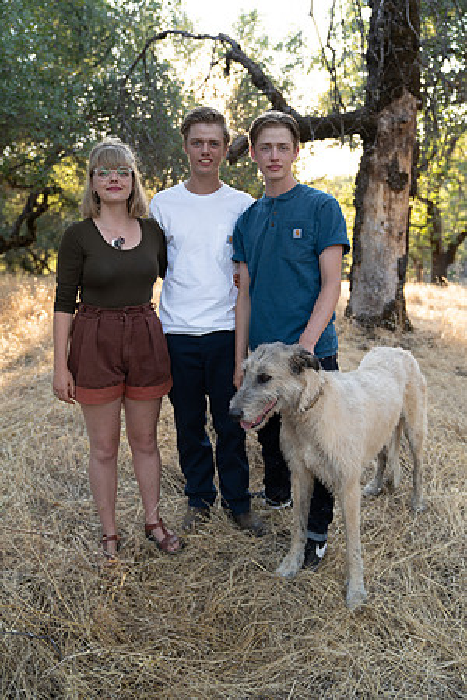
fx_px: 603
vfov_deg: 60.3
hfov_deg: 42.3
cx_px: 234
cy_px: 350
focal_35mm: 31
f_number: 2.8
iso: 250
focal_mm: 31
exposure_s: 1/160
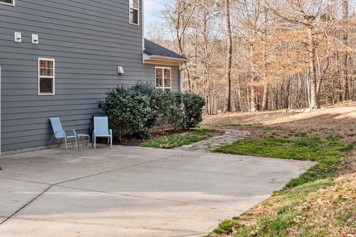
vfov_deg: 27.9
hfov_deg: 39.7
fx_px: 475
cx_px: 78
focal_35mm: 48
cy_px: 84
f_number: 5
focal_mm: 10.26
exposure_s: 1/320
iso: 100
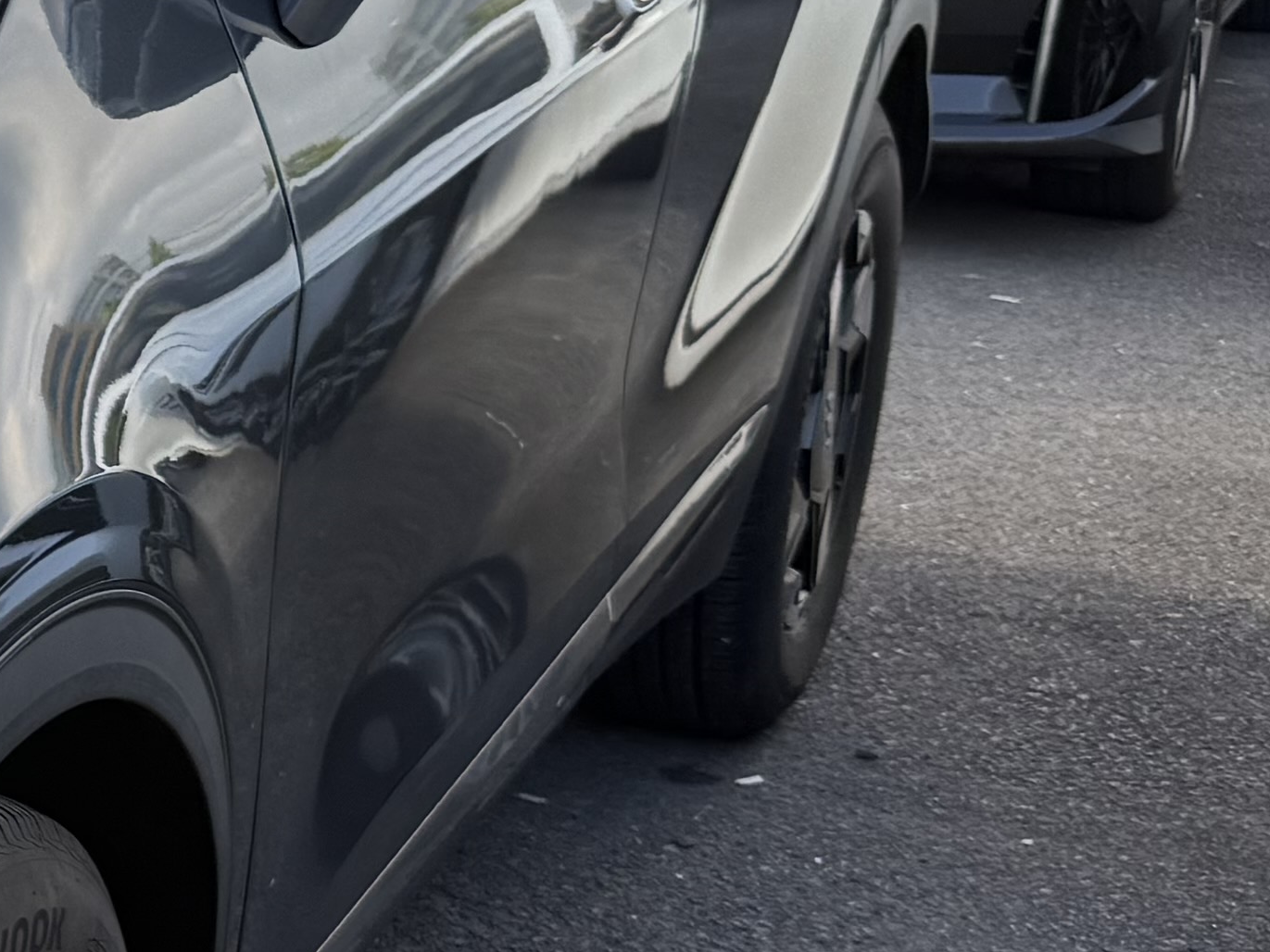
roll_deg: -1.1
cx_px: -910
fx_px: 3669
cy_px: 569
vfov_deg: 14.8
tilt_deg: -16.7
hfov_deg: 16.8
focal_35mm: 100
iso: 80
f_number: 1.78
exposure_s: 1/772
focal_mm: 6.76
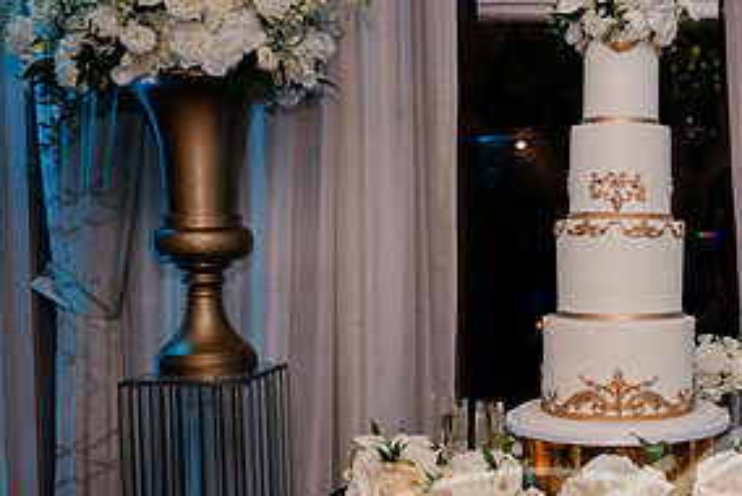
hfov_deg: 38.3
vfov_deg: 27.6
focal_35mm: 49
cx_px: 624
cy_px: 275
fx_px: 1011
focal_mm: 24
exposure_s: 1/160
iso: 2000
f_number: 2.8
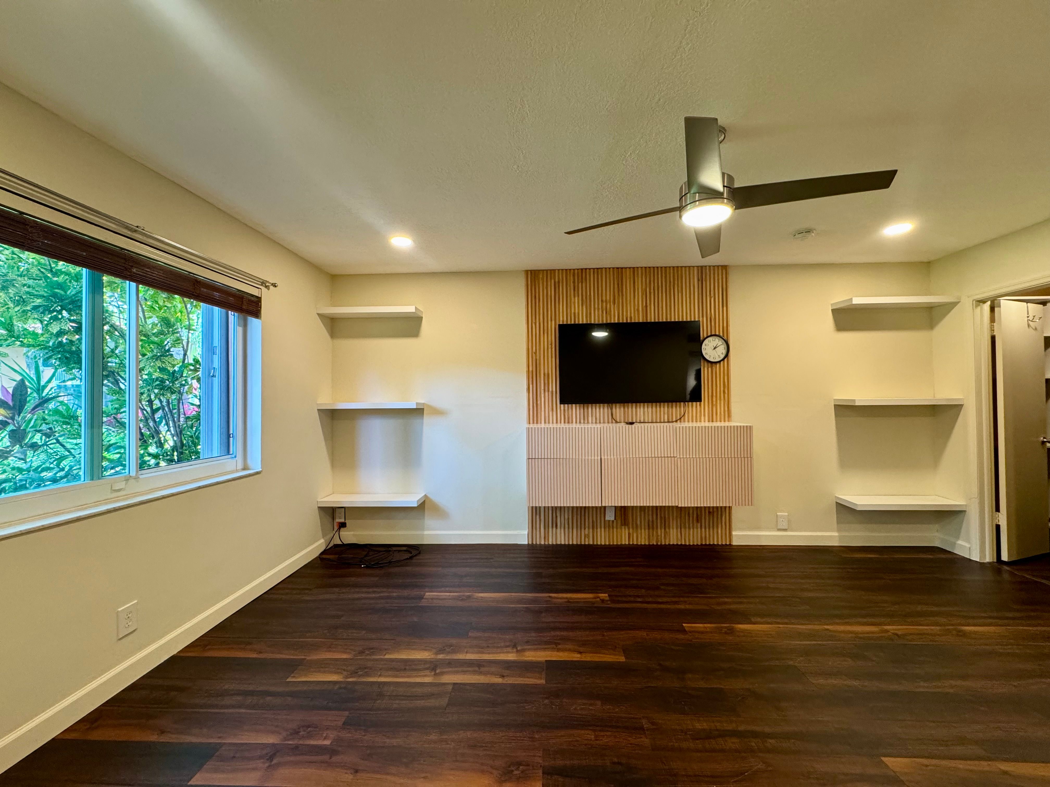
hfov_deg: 102.1
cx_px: 525
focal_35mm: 14
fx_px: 425
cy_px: 394
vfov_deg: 85.7
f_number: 2.2
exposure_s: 1/60
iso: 250
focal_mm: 2.22
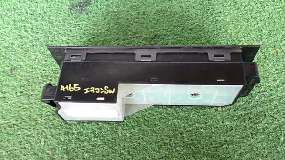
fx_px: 264
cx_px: 142
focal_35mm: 35
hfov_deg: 56.6
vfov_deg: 33.7
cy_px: 84
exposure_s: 1/30
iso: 400
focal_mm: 5.79
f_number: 2.4
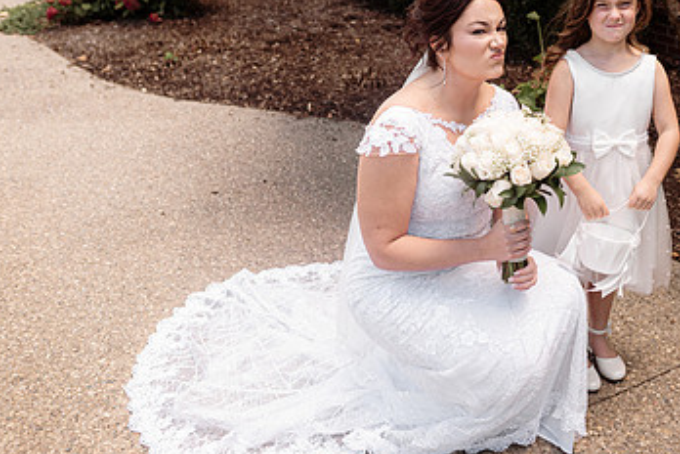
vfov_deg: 32.7
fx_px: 755
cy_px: 107
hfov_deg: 46.7
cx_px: 508
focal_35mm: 40
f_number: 2.8
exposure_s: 1/500
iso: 160
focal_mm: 24
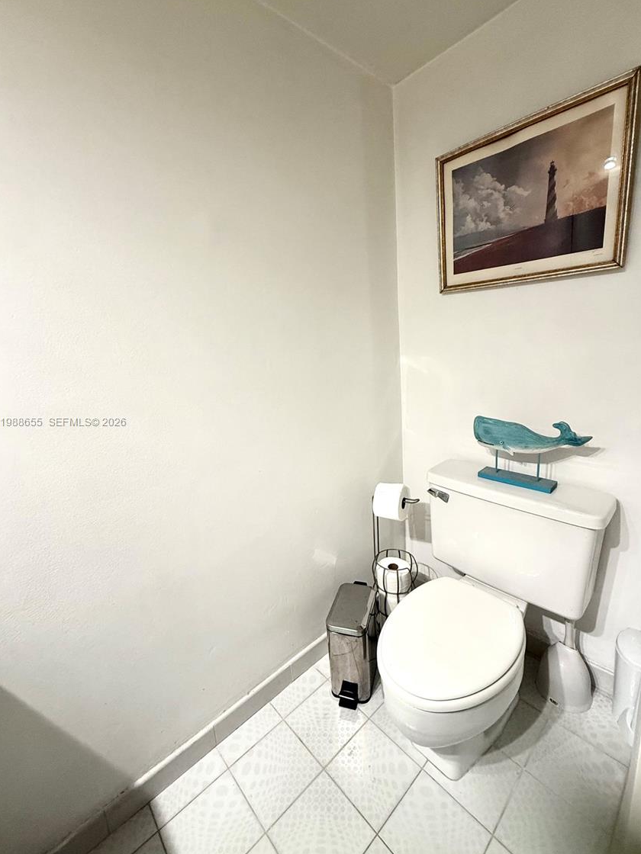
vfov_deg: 98.2
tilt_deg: -12.5
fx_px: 370
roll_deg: +3.1
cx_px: 327
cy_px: 422
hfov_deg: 81.7
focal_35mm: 15
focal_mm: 2.22
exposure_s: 1/60
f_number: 2.2
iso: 200
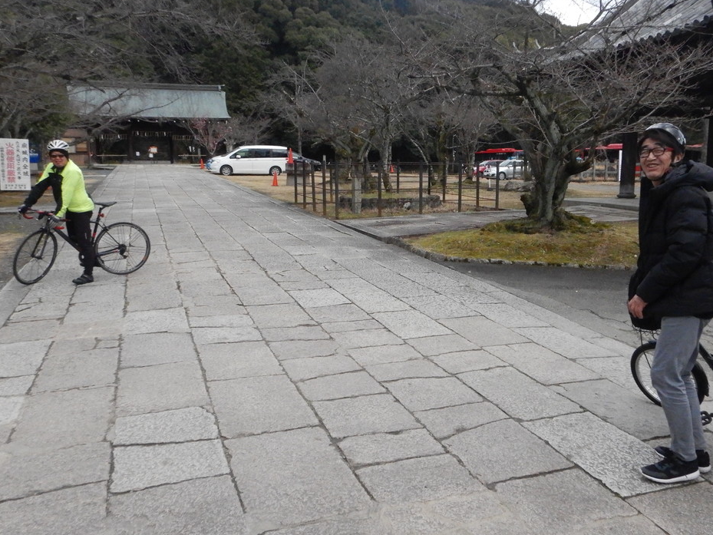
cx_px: 410
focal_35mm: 31
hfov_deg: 58.1
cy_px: 248
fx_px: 639
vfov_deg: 45.4
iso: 800
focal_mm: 4.3
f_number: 8.2
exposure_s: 1/500
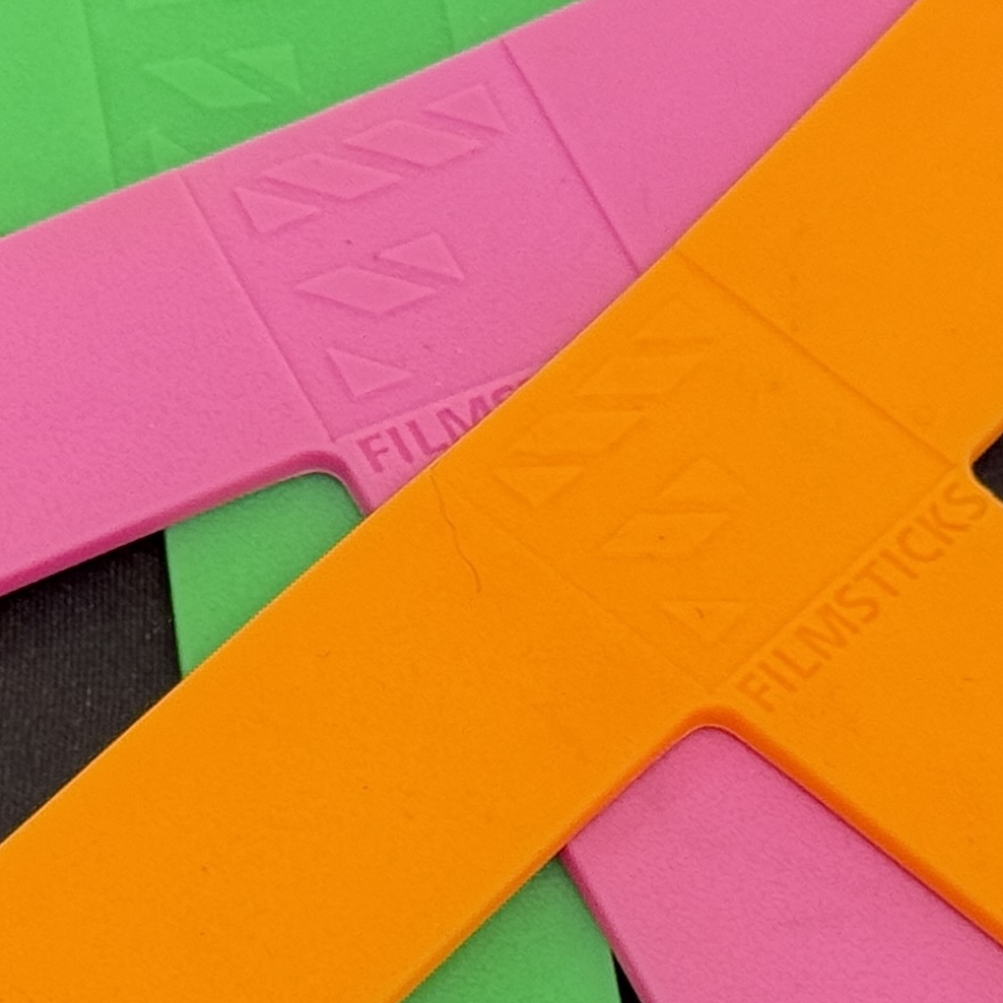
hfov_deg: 10.1
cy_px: 590
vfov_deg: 10.1
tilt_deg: -57.3
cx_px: 427
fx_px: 5671
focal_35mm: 173
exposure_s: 1/50
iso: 64
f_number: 1.78
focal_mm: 6.76
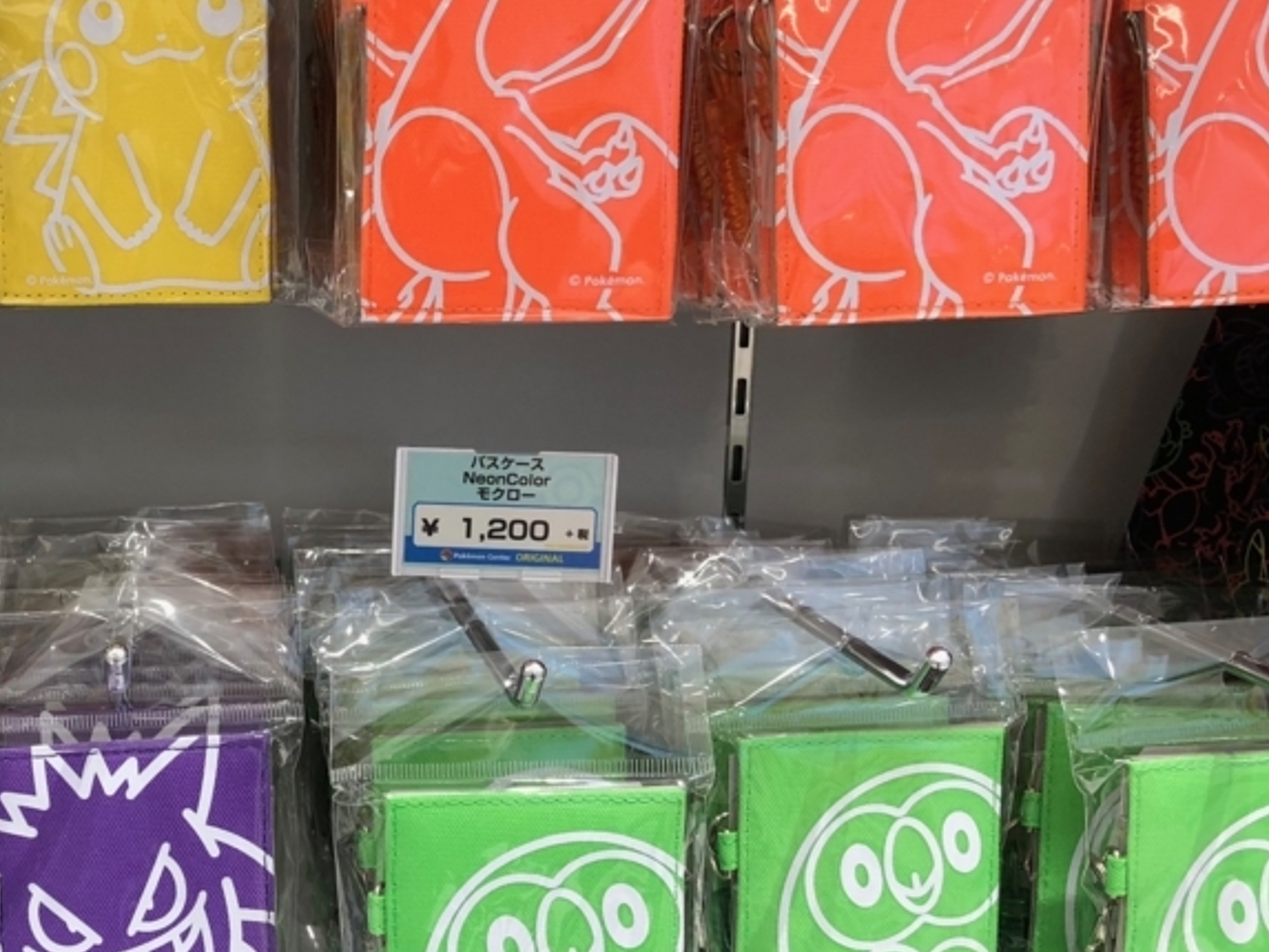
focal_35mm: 50
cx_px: 177
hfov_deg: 36.3
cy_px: 449
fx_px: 1833
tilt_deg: -9.5
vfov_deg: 29.1
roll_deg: +0.1
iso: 32
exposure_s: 1/50
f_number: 1.8
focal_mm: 4
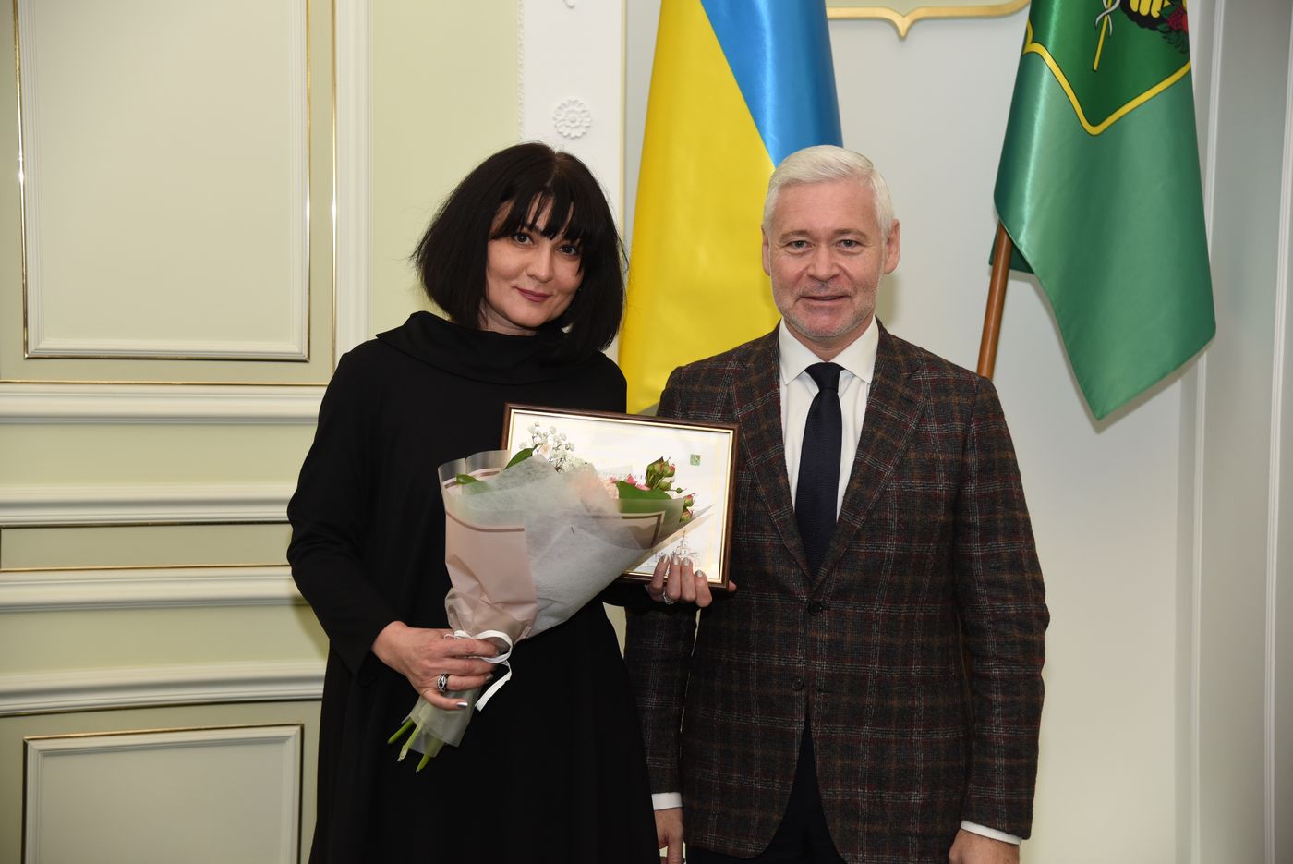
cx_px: 646
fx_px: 2372
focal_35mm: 66
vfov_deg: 20.6
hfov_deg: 30.5
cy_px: 432
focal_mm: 66
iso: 800
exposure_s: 1/200
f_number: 4
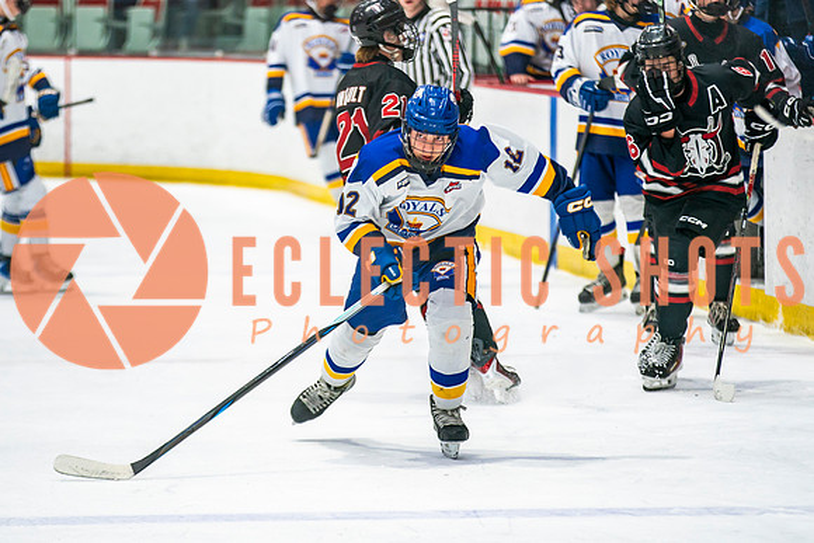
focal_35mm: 282
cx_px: 378
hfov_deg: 7.3
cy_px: 246
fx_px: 6370
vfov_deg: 4.9
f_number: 2.8
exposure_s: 1/640
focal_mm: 170
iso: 640
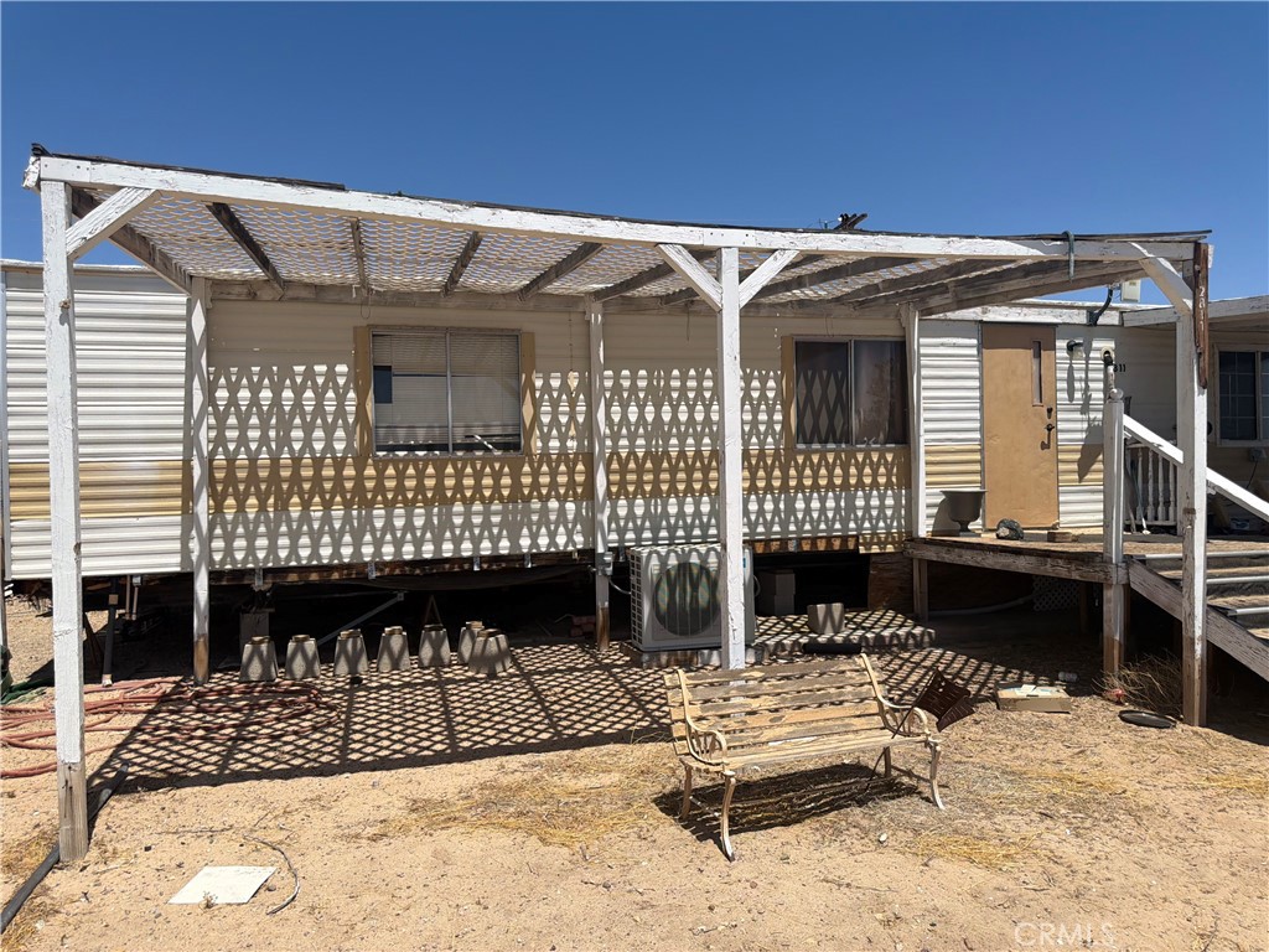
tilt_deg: -0.2
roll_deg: +1.8
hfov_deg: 71.6
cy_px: 476
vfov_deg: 56.8
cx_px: 634
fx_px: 880
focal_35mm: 24
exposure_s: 1/7353
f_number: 1.78
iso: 80
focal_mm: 6.76
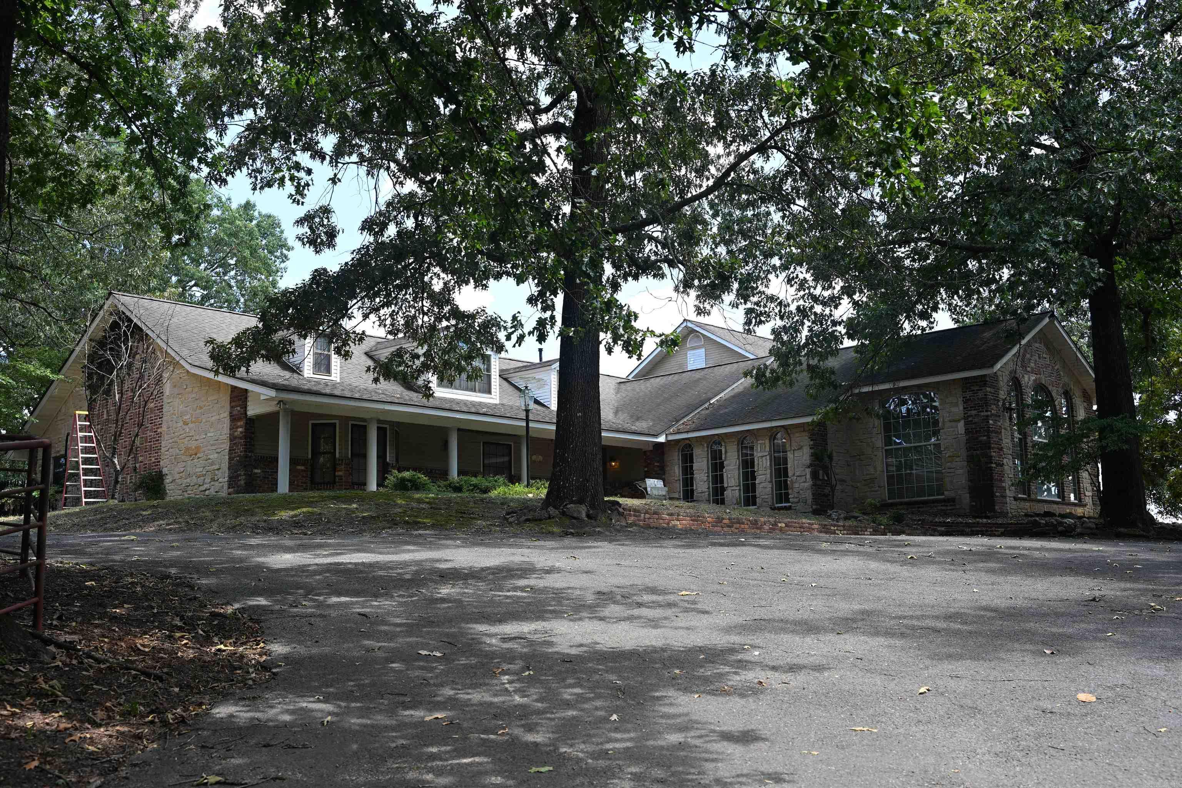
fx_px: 1248
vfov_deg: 35.1
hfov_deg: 50.7
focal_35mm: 38
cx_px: 591
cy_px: 394
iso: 200
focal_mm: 38
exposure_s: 1/250
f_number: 5
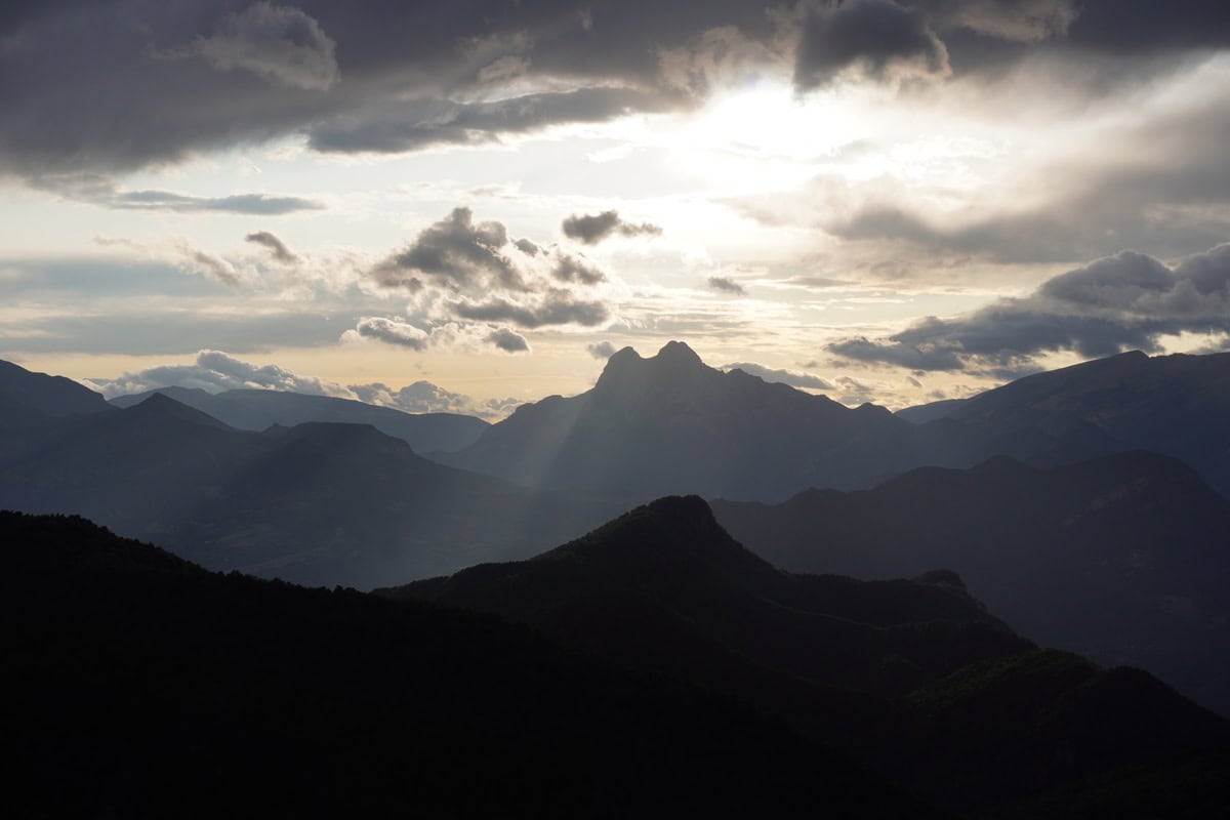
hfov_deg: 27.0
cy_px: 410
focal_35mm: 75
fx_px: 2562
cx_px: 615
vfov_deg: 18.2
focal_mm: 50
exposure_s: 1/400
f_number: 9
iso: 100
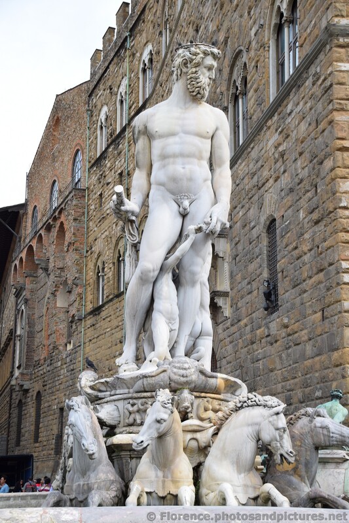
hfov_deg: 23.8
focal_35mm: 57
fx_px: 829
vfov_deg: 35.1
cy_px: 262
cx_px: 174
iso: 320
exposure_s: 1/250
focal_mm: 38
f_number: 8
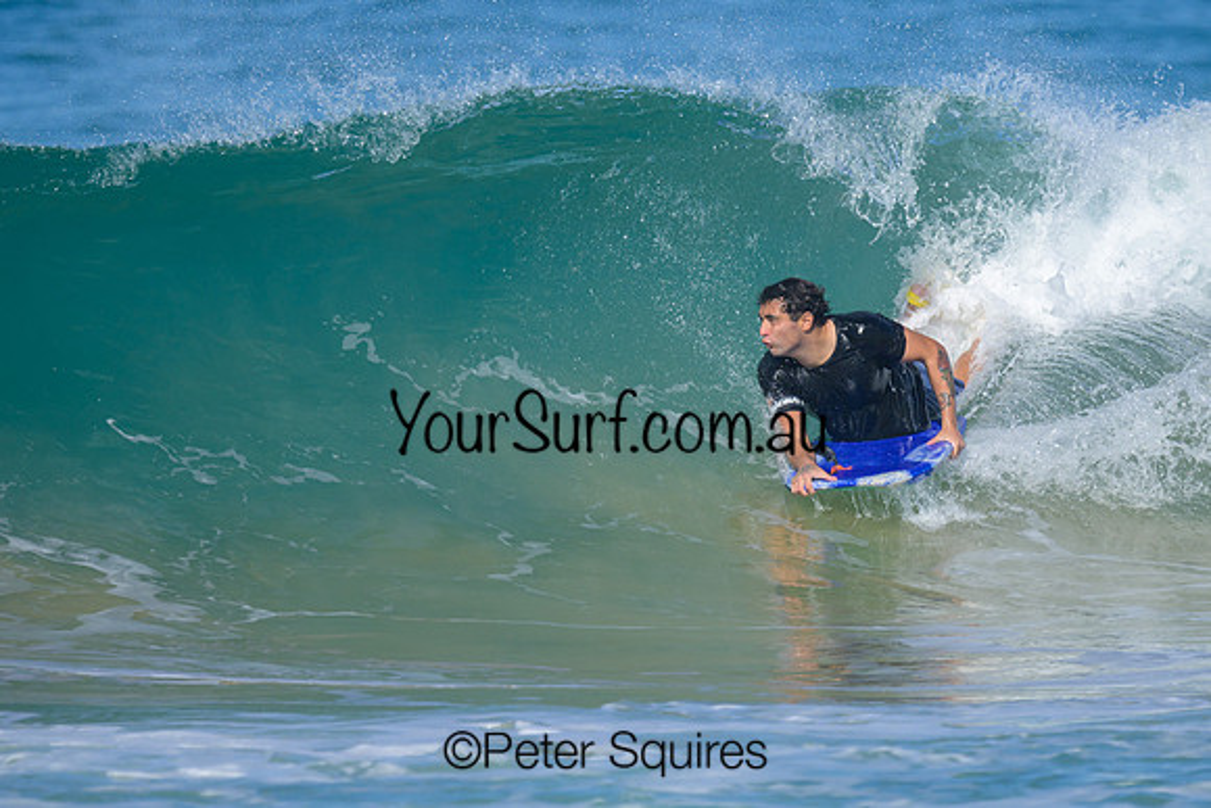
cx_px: 707
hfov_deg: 1.9
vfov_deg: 1.2
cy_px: 382
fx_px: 37036
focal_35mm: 1101
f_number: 6.3
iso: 220
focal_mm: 800
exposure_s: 1/2000
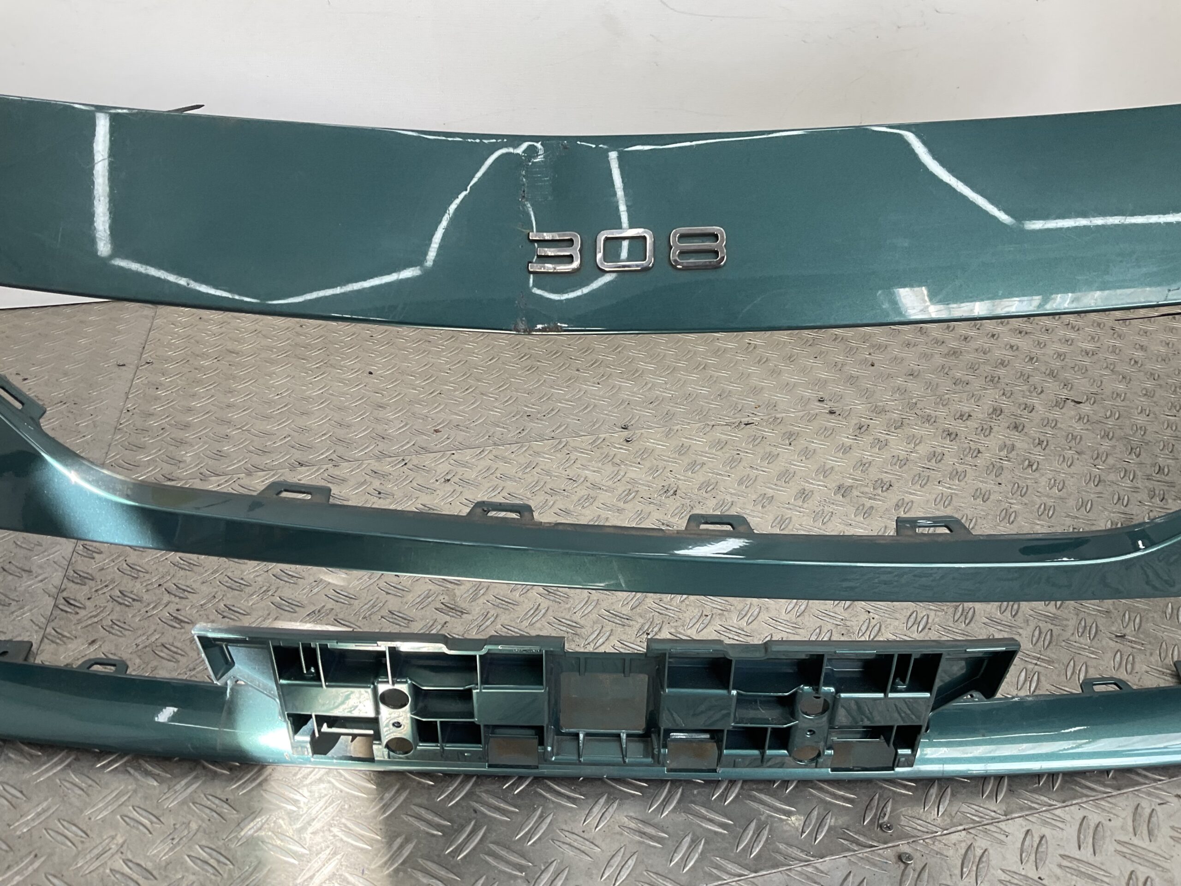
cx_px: 590
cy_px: 443
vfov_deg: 48.2
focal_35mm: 29
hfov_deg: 61.7
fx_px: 989
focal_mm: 3
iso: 25
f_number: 1.8
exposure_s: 1/120
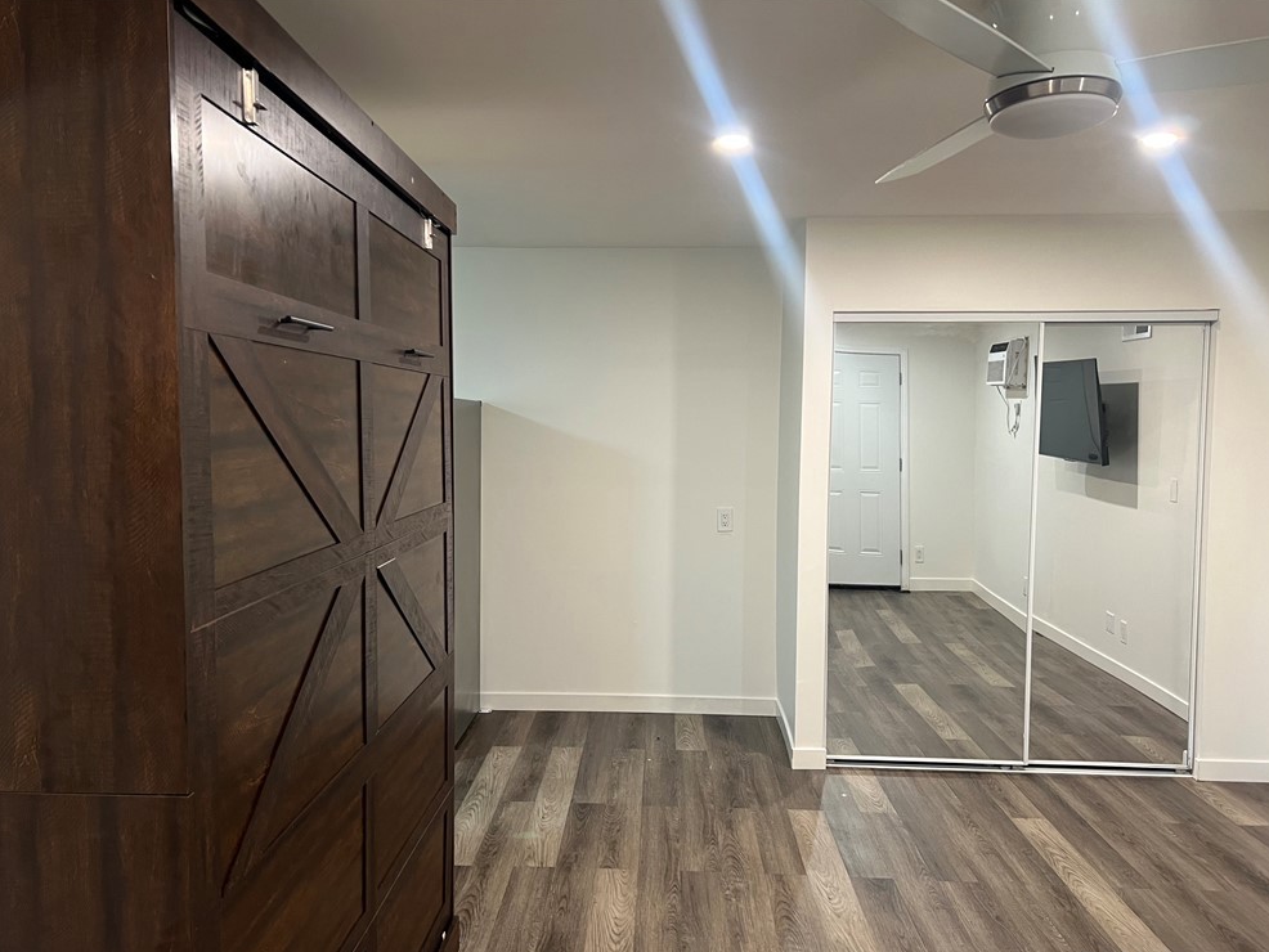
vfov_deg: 51.4
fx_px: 990
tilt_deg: -4.3
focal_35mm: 27
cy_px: 489
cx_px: 628
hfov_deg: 65.3
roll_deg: -0.4
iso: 125
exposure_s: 1/41
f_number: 1.5
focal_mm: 5.7
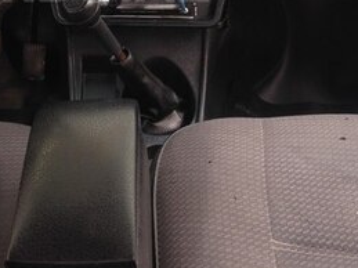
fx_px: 868
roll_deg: -1.3
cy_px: -19
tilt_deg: -17.4
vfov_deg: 17.0
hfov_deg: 22.9
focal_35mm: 84
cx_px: 68
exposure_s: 1/122
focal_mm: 4.12
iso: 50
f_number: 2.4
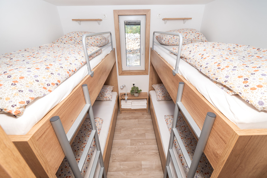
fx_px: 111
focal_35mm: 15
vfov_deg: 77.3
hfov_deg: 100.4
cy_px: 89
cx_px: 134
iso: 200
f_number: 8
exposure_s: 1/80
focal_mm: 10
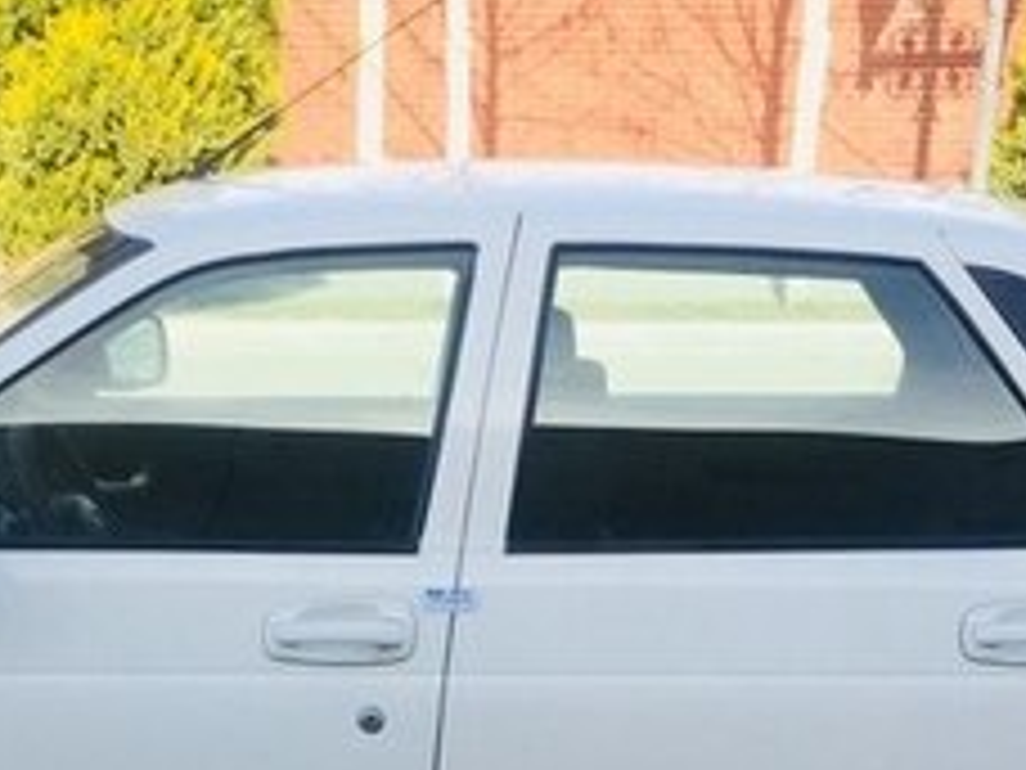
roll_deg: -1.5
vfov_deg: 16.7
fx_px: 2490
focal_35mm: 84
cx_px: 387
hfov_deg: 23.2
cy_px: 966
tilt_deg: -20.2
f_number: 2.2
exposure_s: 1/501
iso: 32
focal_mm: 4.15
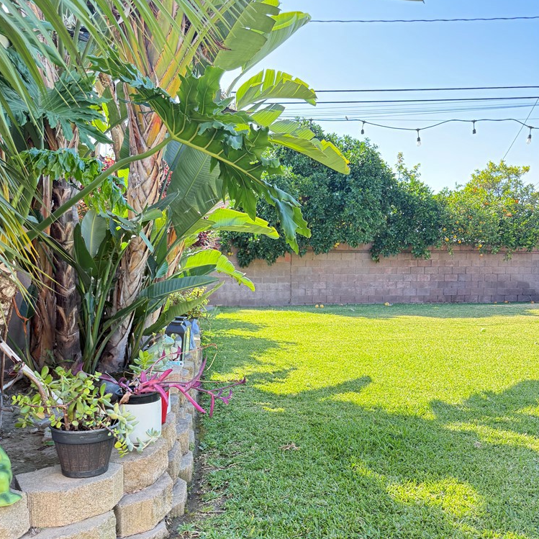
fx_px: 511
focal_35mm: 29
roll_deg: +1.9
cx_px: 266
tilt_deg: -8.5
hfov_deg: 55.6
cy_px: 335
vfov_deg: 55.0
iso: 100
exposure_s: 1/258
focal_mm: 6.76
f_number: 1.78
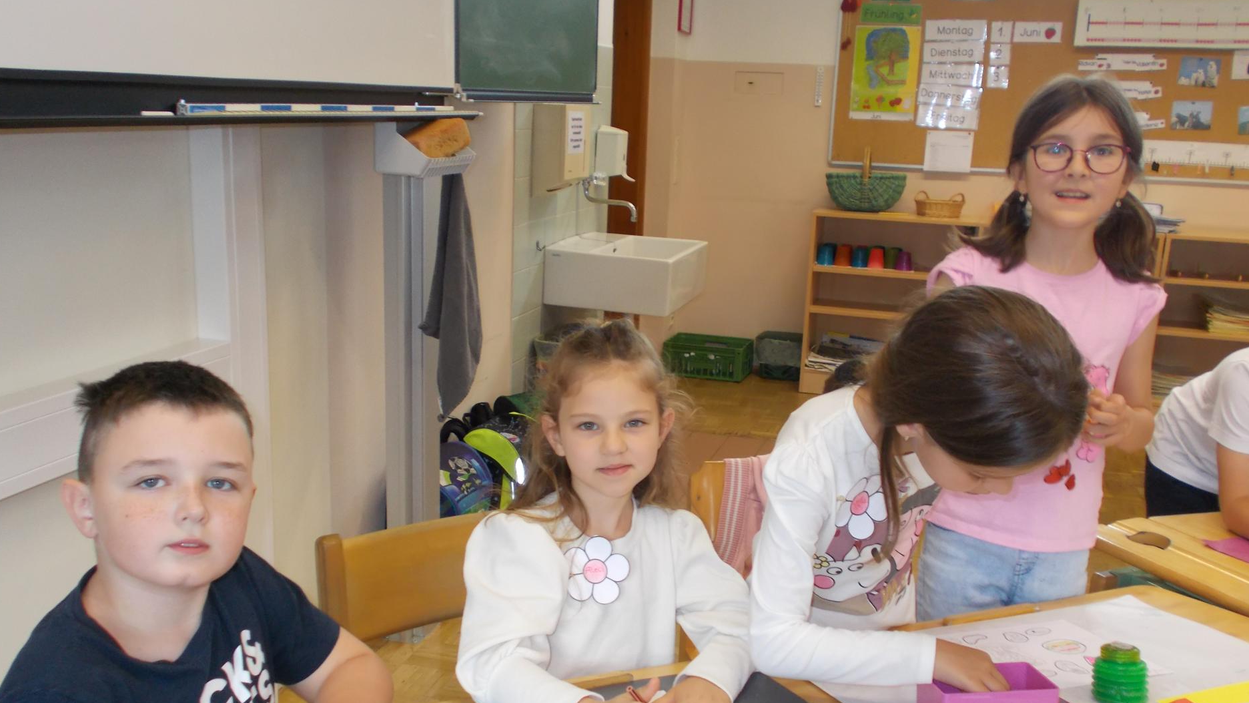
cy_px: 401
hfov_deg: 52.8
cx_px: 632
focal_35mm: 38
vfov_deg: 31.1
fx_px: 1259
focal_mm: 6
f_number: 3.6
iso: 200
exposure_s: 1/25
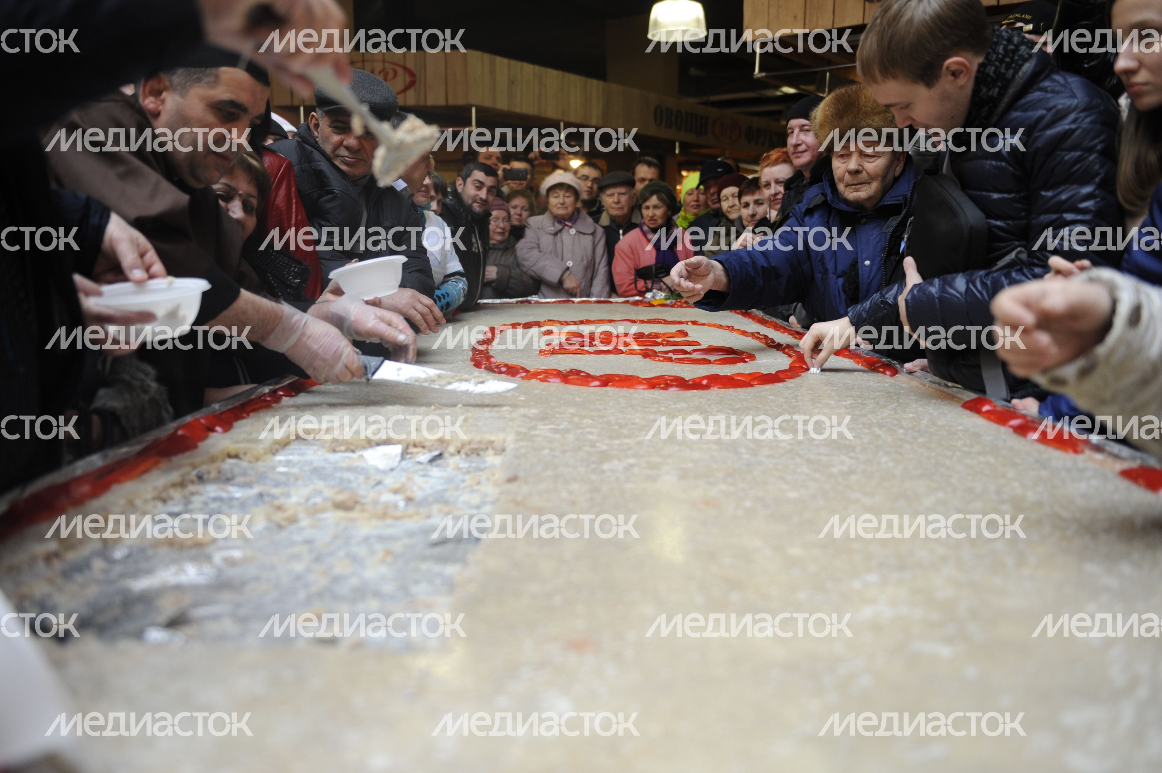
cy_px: 386
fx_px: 1000
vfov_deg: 42.3
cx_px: 581
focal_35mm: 31
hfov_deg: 60.3
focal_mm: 31
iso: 640
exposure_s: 1/320
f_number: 2.8
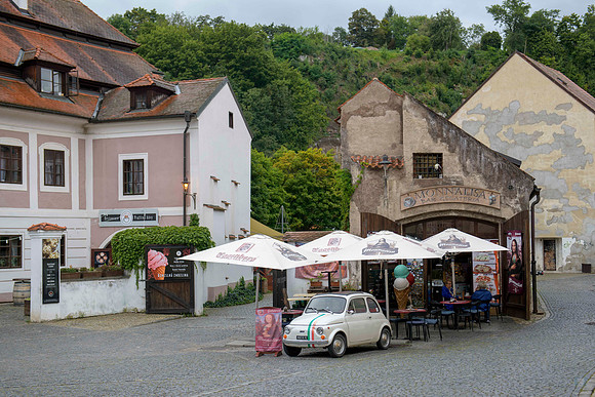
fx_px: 864
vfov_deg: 25.9
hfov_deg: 38.0
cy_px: 216
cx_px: 324
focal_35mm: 52
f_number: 4.5
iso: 64
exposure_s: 1/160
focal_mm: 48
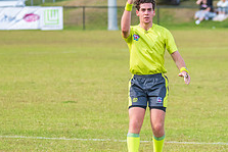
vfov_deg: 2.5
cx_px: 186
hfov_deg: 3.8
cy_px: 79
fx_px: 3454
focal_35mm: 545
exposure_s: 1/1250
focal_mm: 210
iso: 1000
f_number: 6.3
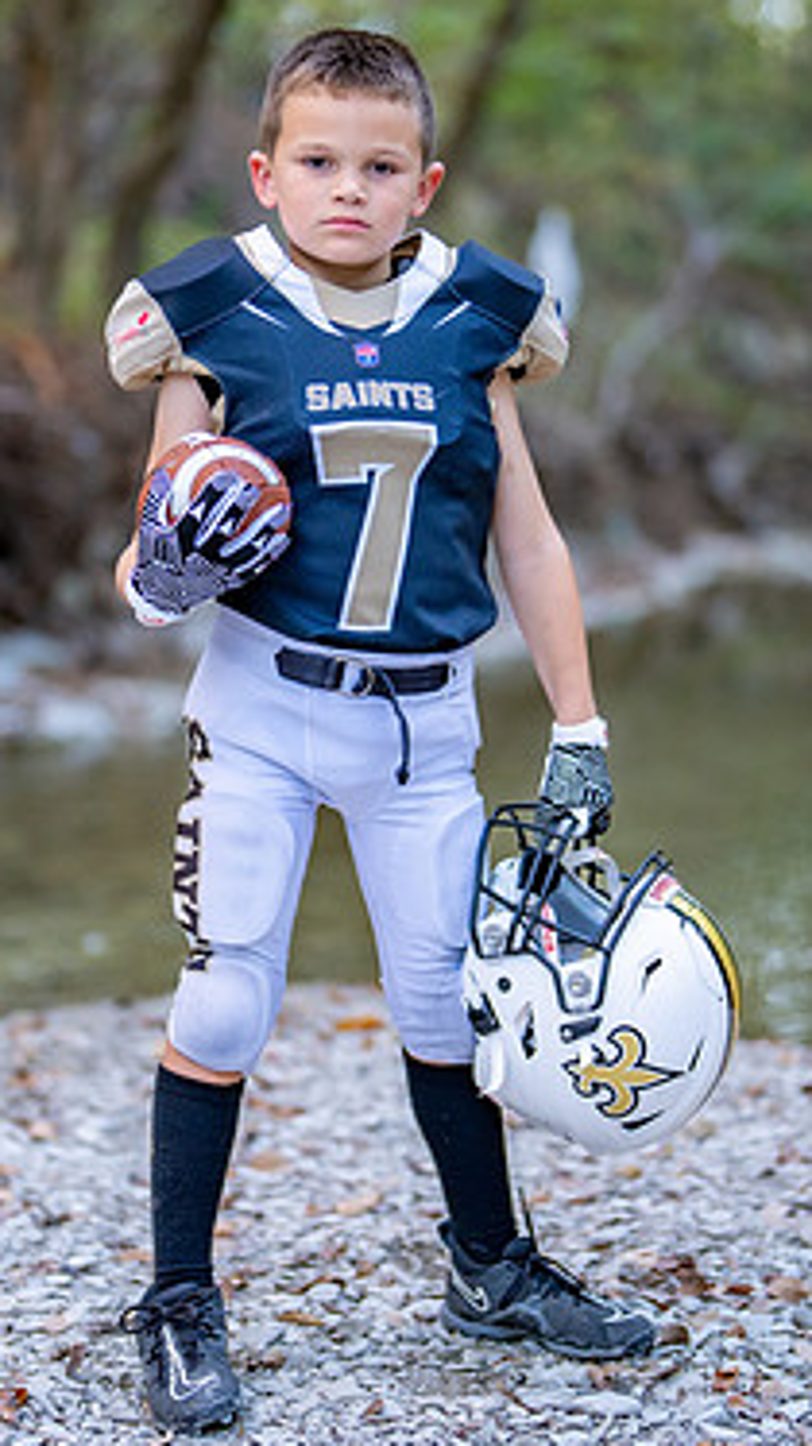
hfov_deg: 12.2
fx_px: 3795
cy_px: 668
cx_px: 398
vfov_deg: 21.6
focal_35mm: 99
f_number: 1.2
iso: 500
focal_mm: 50
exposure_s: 1/500
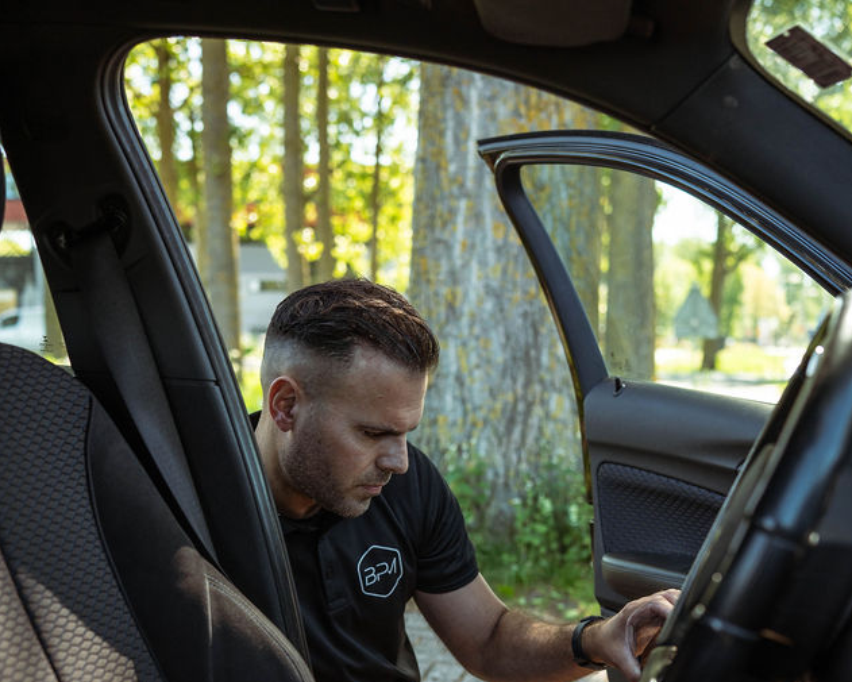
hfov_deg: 37.3
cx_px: 429
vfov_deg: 29.5
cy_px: 551
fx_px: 1261
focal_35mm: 50
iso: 320
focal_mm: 35
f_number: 2.8
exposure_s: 1/500
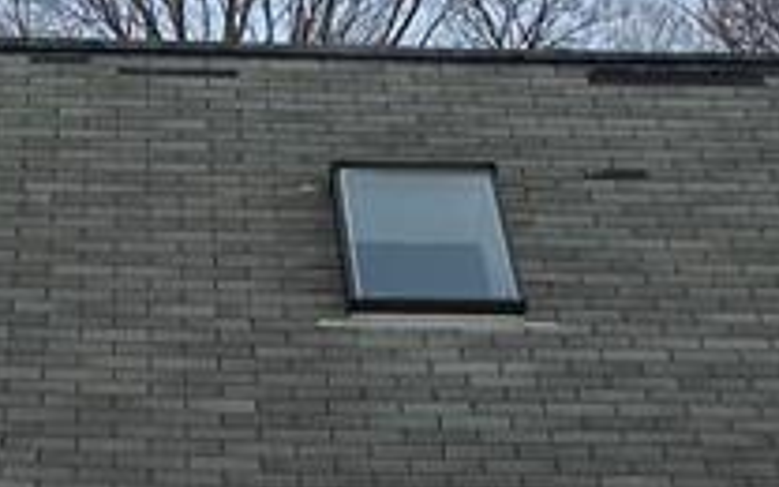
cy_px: 888
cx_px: 195
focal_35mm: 136
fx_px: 2887
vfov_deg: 9.2
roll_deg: -0.5
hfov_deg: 15.3
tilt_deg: +1.5
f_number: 1.8
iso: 32
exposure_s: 1/2519
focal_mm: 4.25
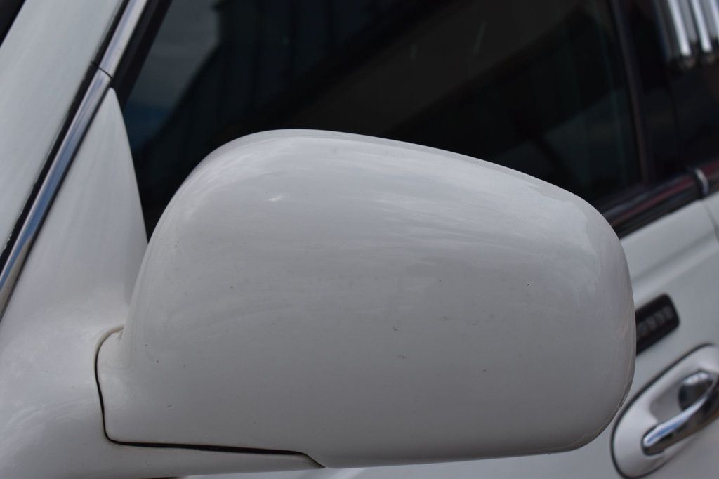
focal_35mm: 82
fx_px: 1647
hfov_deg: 24.6
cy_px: 240
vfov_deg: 16.5
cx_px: 360
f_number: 11
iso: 200
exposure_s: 1/640
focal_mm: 55
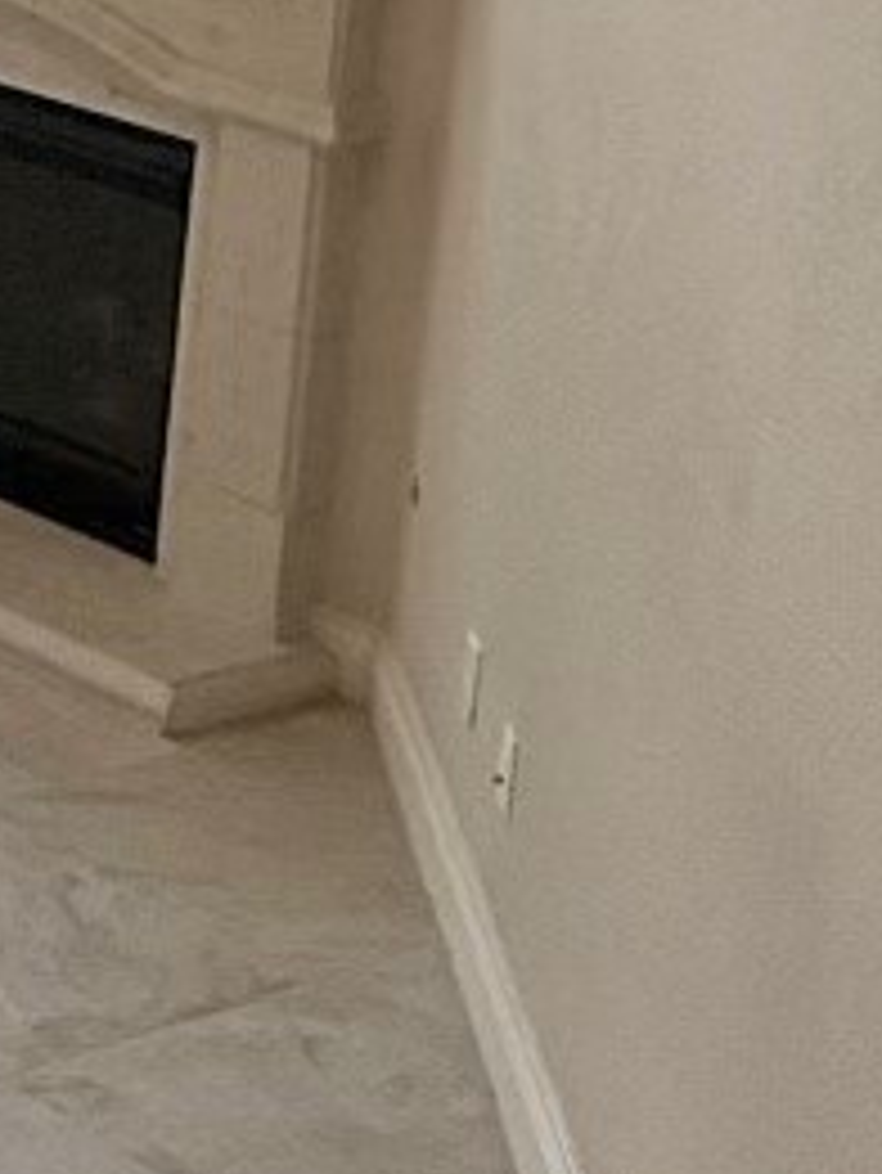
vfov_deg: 17.4
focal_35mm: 108
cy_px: -198
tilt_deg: -9.9
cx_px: -1318
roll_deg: -2.2
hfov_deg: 11.2
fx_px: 3666
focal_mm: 2.22
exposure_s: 1/120
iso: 80
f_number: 2.2
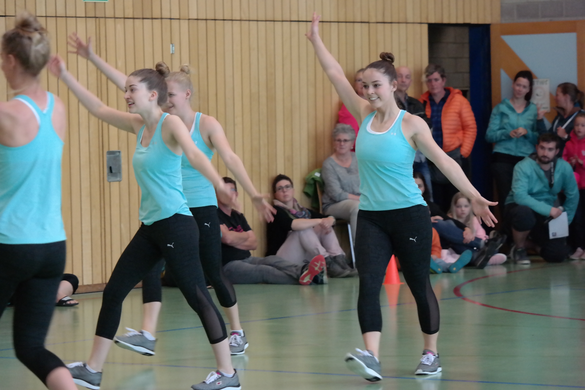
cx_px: 292
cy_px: 195
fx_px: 2827
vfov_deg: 7.9
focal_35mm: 174
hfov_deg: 11.8
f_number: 5
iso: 3200
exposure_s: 1/160
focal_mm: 113
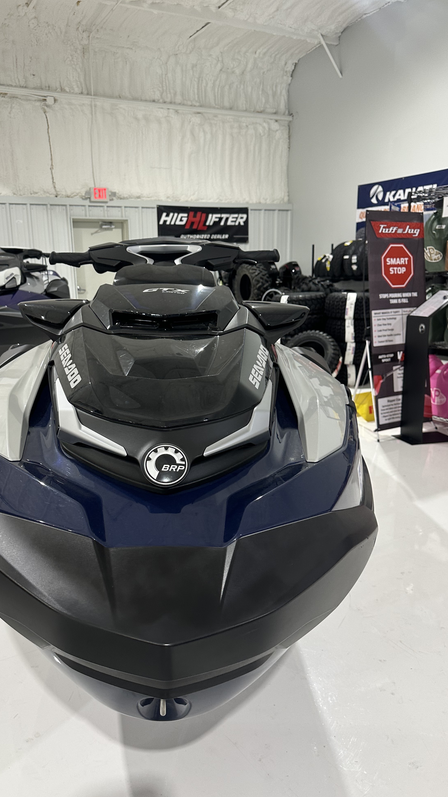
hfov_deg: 42.7
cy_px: 411
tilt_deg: -13.0
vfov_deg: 69.8
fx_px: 570
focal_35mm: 27
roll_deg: +0.2
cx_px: 176
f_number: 1.78
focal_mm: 6.86
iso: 160
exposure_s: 1/120
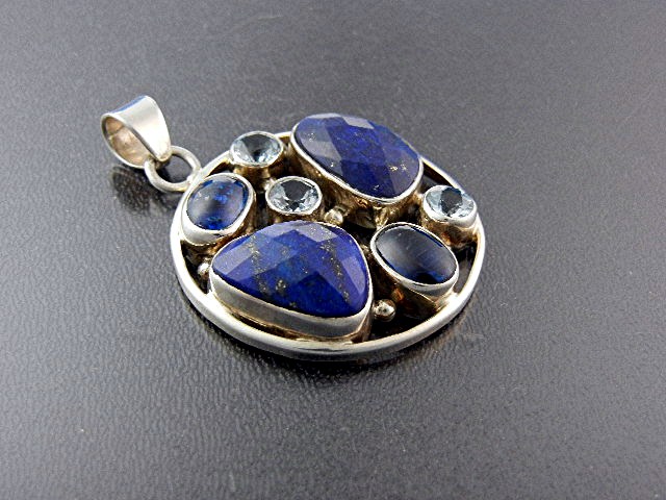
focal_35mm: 52
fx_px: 1000
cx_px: 333
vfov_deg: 28.0
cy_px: 250
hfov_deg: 36.8
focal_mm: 9.3
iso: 400
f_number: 3.9
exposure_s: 1/30.5
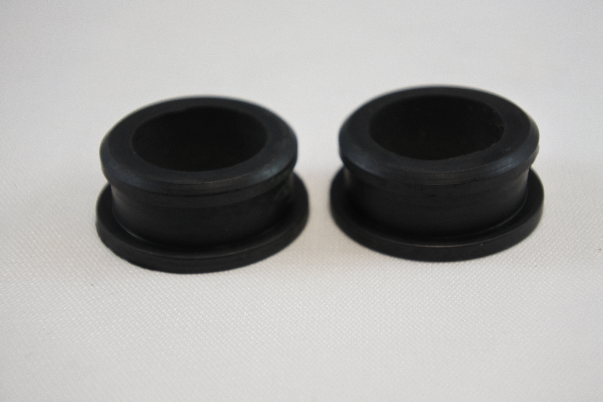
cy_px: 201
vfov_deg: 18.4
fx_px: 1239
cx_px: 302
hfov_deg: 27.3
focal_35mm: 74
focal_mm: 27.6
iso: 400
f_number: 5.6
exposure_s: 1/160
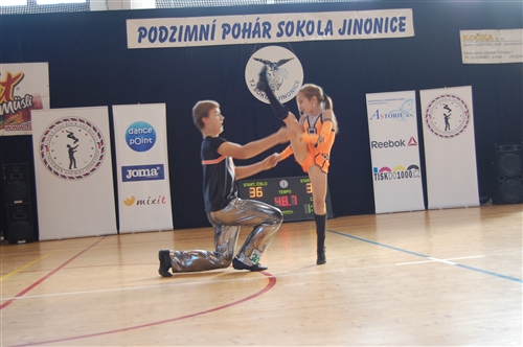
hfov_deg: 42.4
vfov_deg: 28.9
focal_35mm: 46
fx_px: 675
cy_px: 174
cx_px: 262
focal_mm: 31
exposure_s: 1/50
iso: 400
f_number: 4.5
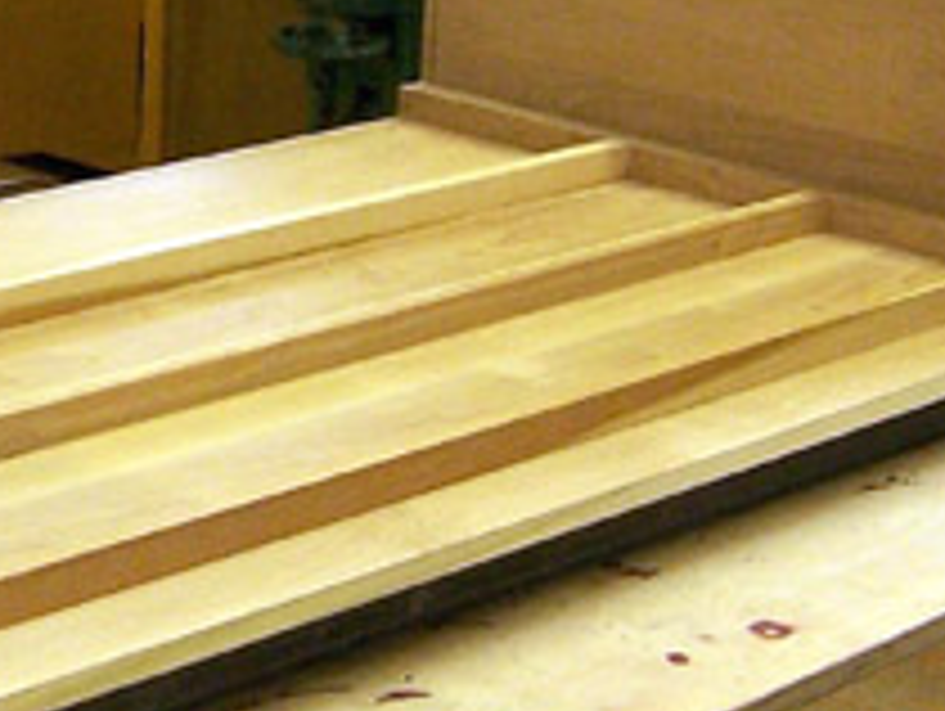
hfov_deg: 16.9
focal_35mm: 113
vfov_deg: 13.1
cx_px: -63
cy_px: 194
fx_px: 3088
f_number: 3.4
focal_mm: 5.5
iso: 140
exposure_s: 1/20
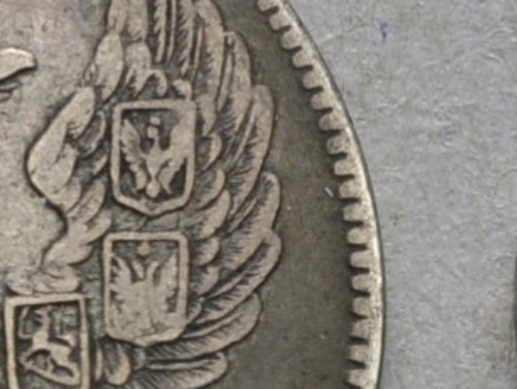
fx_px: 7851
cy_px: 312
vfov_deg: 2.8
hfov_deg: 3.8
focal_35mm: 525
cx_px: 341
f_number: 14
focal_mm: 55
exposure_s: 1/200
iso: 400
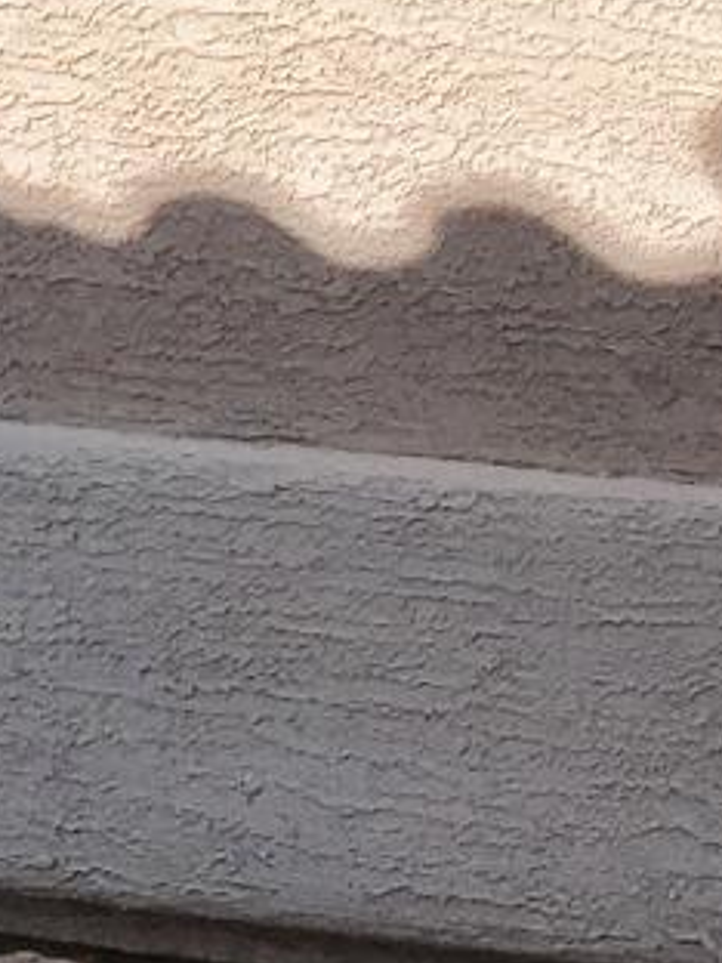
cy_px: 1265
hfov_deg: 7.3
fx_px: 5173
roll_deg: -1.8
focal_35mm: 186
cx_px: -1262
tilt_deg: -16.8
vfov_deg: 10.4
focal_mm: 4.15
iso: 25
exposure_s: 1/1304
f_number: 2.2
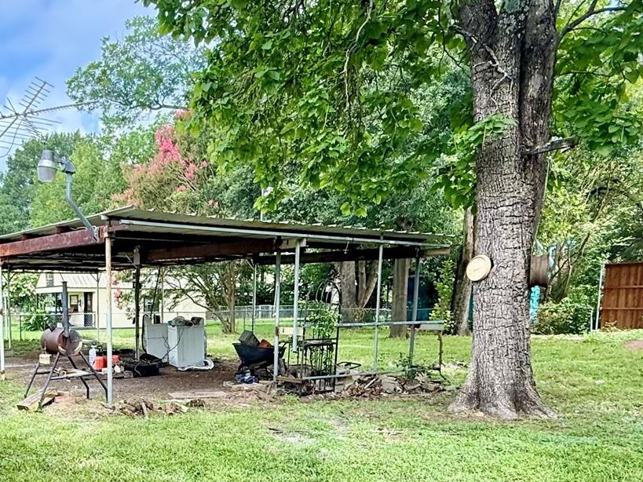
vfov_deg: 38.9
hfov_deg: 49.7
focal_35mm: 35
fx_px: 650
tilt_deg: -7.5
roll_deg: -0.1
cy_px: 395
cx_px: 133
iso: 64
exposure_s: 1/514
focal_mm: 2.22
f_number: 2.2
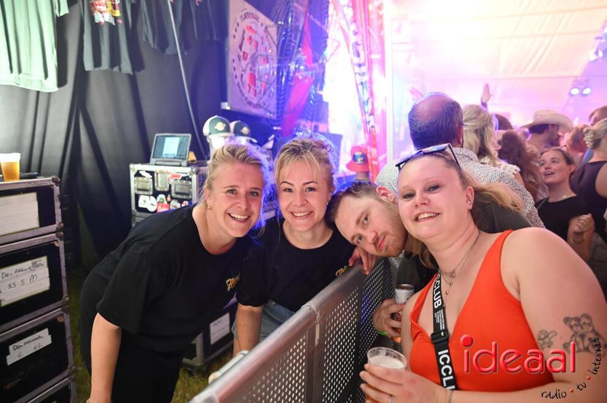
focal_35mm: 24
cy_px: 202
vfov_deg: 53.0
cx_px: 304
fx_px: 404
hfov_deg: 73.8
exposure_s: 1/100
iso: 3200
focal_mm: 24
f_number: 2.8
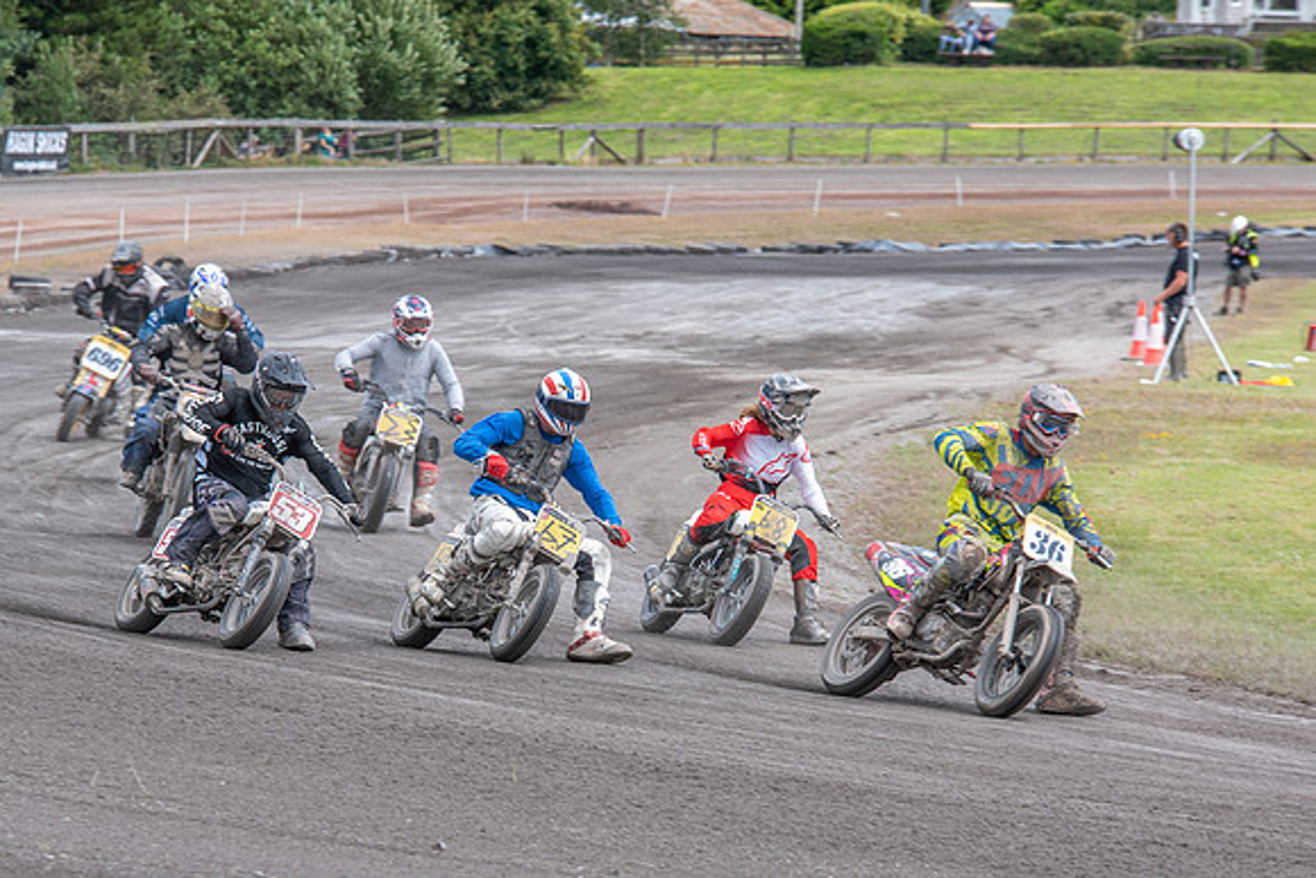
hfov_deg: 6.9
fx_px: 10977
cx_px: 533
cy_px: 588
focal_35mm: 300
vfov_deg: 4.6
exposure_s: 1/250
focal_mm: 200
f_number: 8
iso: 320
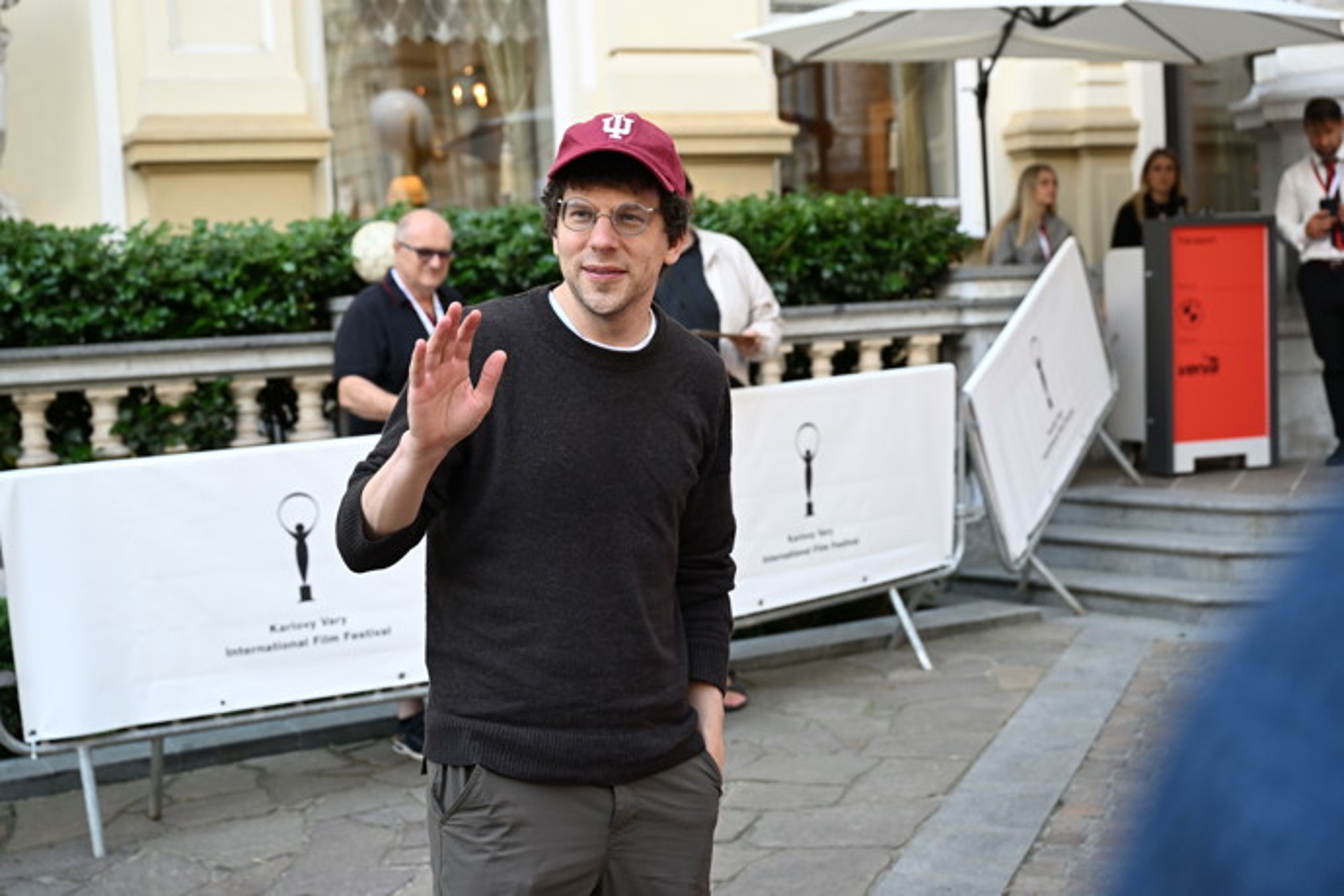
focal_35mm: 51
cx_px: 672
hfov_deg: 38.9
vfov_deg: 26.5
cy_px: 448
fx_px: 1904
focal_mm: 51
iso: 1250
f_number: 4.5
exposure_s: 1/640
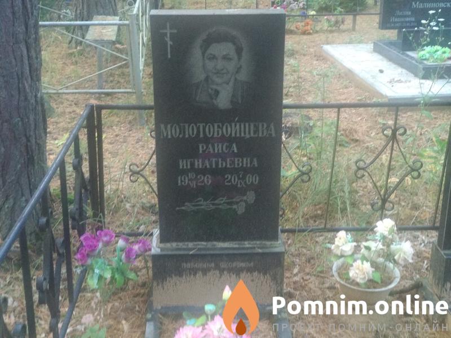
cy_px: 169
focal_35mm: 52
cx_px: 226
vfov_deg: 28.0
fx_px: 677
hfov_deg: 36.8
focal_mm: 5.99
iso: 800
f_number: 2.6
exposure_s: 1/30
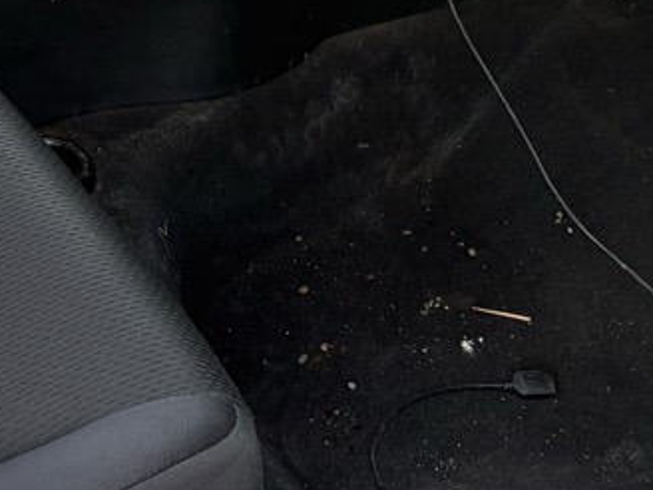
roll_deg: +1.4
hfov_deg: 16.9
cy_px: -241
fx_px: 2094
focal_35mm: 111
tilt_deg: -25.6
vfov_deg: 12.7
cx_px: -133
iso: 80
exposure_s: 1/205
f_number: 1.6
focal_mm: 5.96
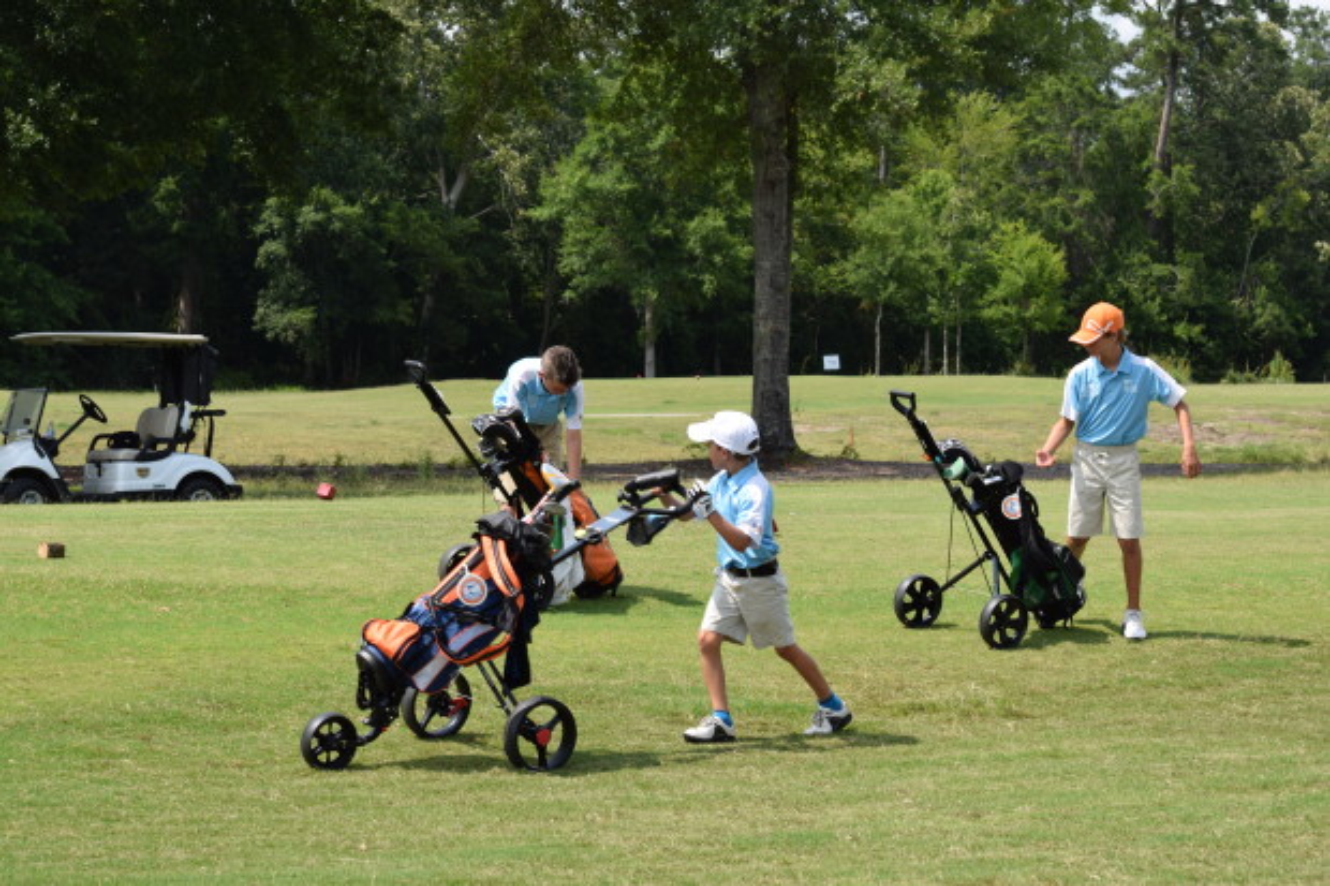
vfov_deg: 15.7
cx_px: 665
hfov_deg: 23.4
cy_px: 443
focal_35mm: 87
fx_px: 3213
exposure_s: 1/200
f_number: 8
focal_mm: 58
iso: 100
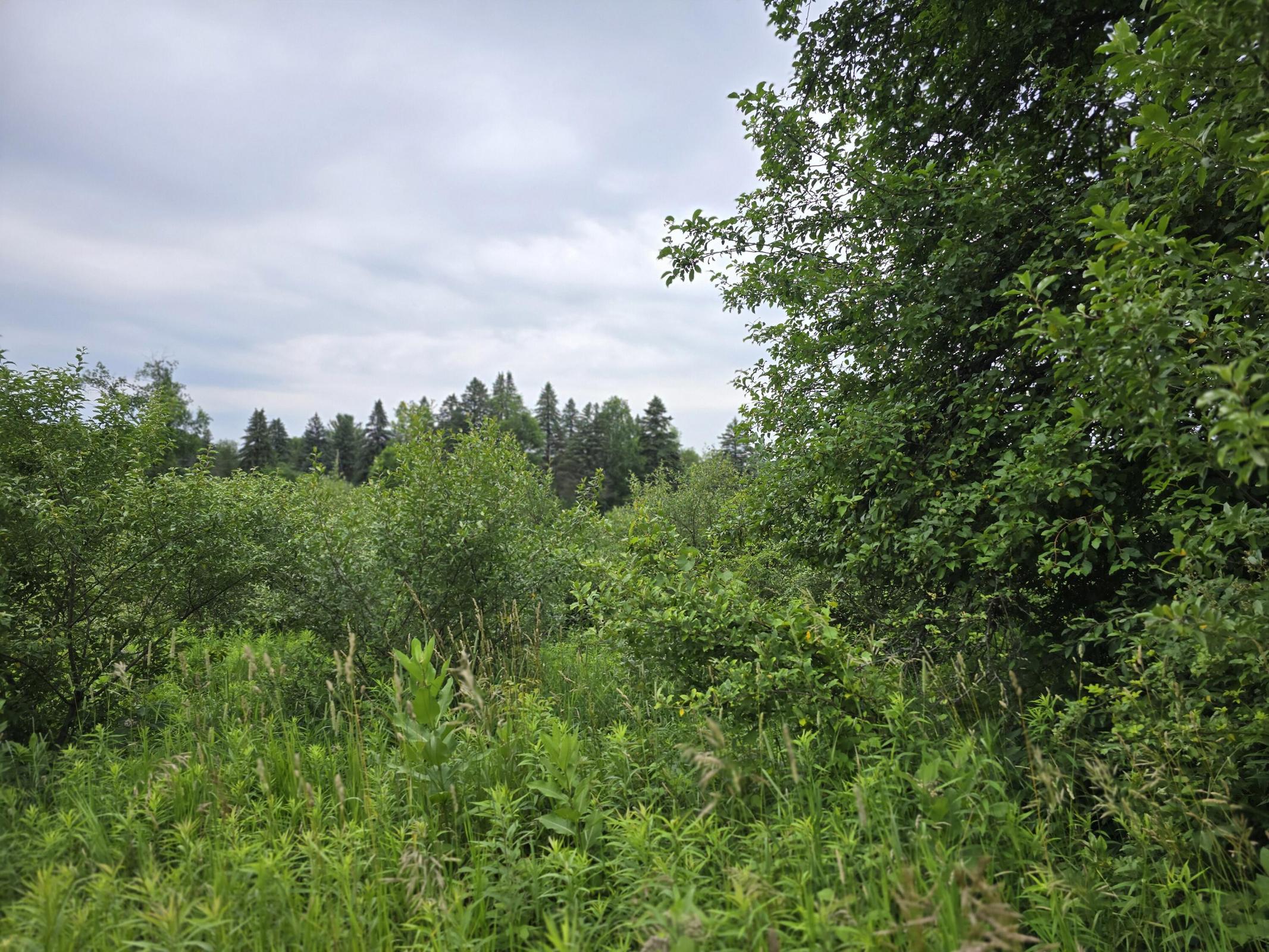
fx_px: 843
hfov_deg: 73.9
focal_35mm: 23
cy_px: 476
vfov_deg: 58.9
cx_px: 634
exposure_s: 1/270
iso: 12
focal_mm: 6.3
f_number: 1.7
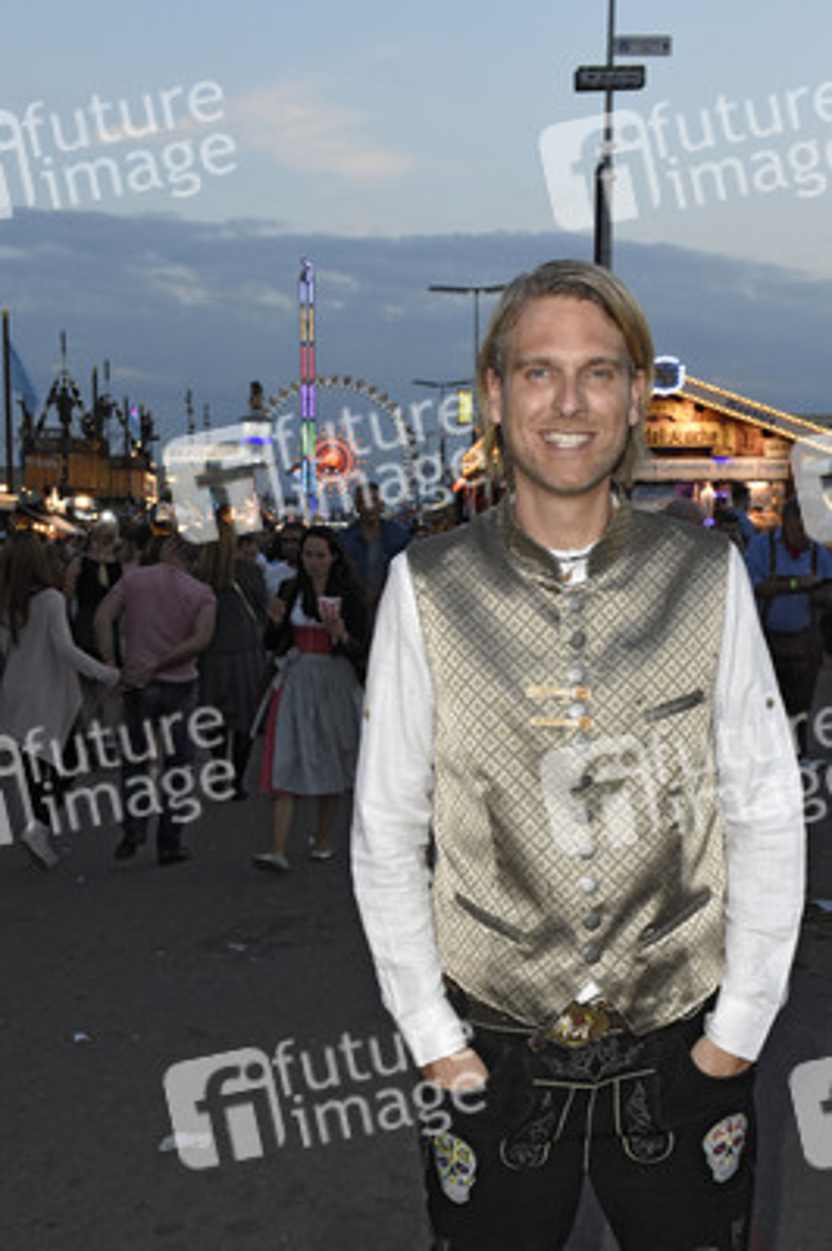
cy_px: 626
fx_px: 1354
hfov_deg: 34.2
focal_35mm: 39
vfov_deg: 49.6
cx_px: 416
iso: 1600
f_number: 9
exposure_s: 1/160
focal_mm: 26
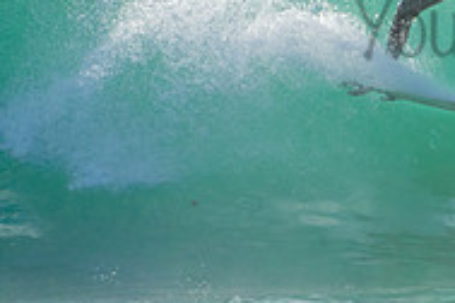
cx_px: 602
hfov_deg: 1.1
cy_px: 1
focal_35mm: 1844
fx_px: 23304
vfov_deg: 0.7
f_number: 5.6
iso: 250
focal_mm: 400
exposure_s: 1/2000
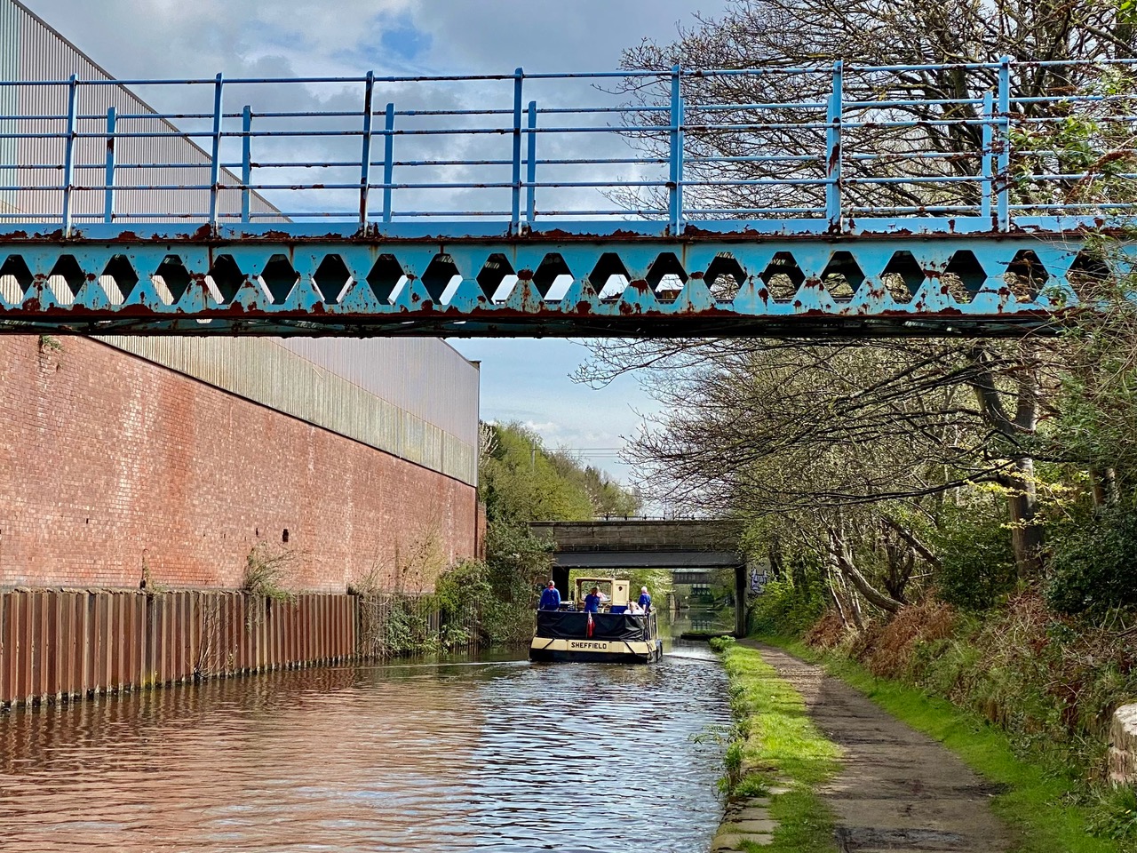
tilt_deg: +4.3
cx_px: 568
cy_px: 426
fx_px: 1708
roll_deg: -0.8
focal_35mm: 52
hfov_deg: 36.8
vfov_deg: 28.0
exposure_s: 1/1170
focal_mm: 6
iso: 20
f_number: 2
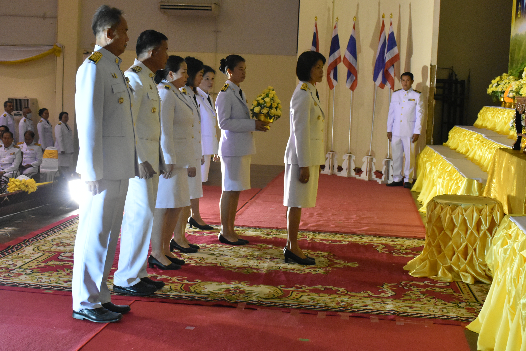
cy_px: 140
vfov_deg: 23.7
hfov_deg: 35.0
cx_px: 239
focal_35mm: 57
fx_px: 833
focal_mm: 30
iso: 3200
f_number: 6.3
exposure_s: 1/160
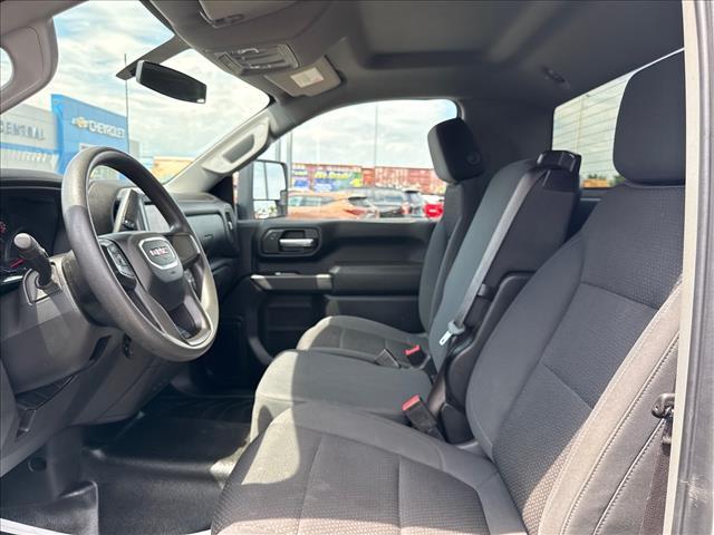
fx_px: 495
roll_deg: -2.1
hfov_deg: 71.6
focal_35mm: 24
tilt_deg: -7.1
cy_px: 268
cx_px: 357
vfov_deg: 56.8
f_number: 1.78
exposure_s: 1/234
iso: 125
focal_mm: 6.76
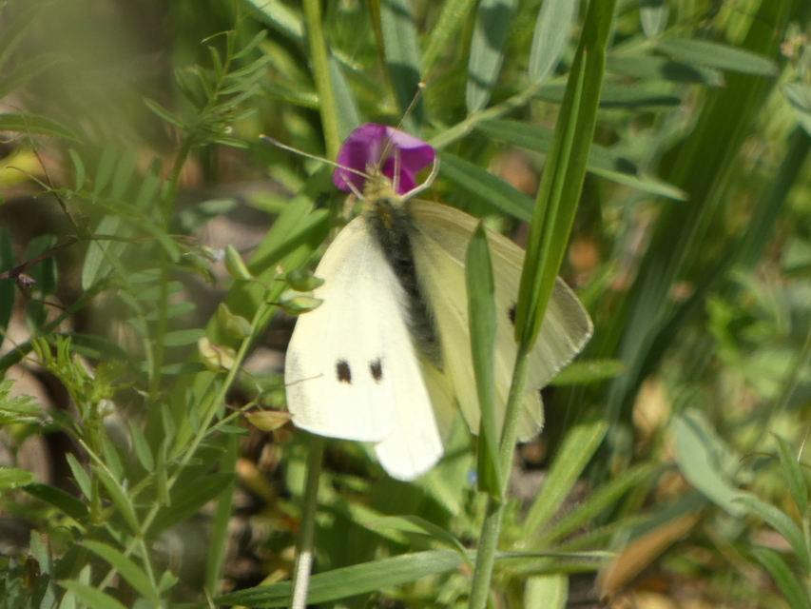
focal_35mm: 1060
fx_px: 24838
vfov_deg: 1.4
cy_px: 304
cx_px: 406
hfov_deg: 1.9
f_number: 5.7
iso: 80
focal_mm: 189.9
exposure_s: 1/160
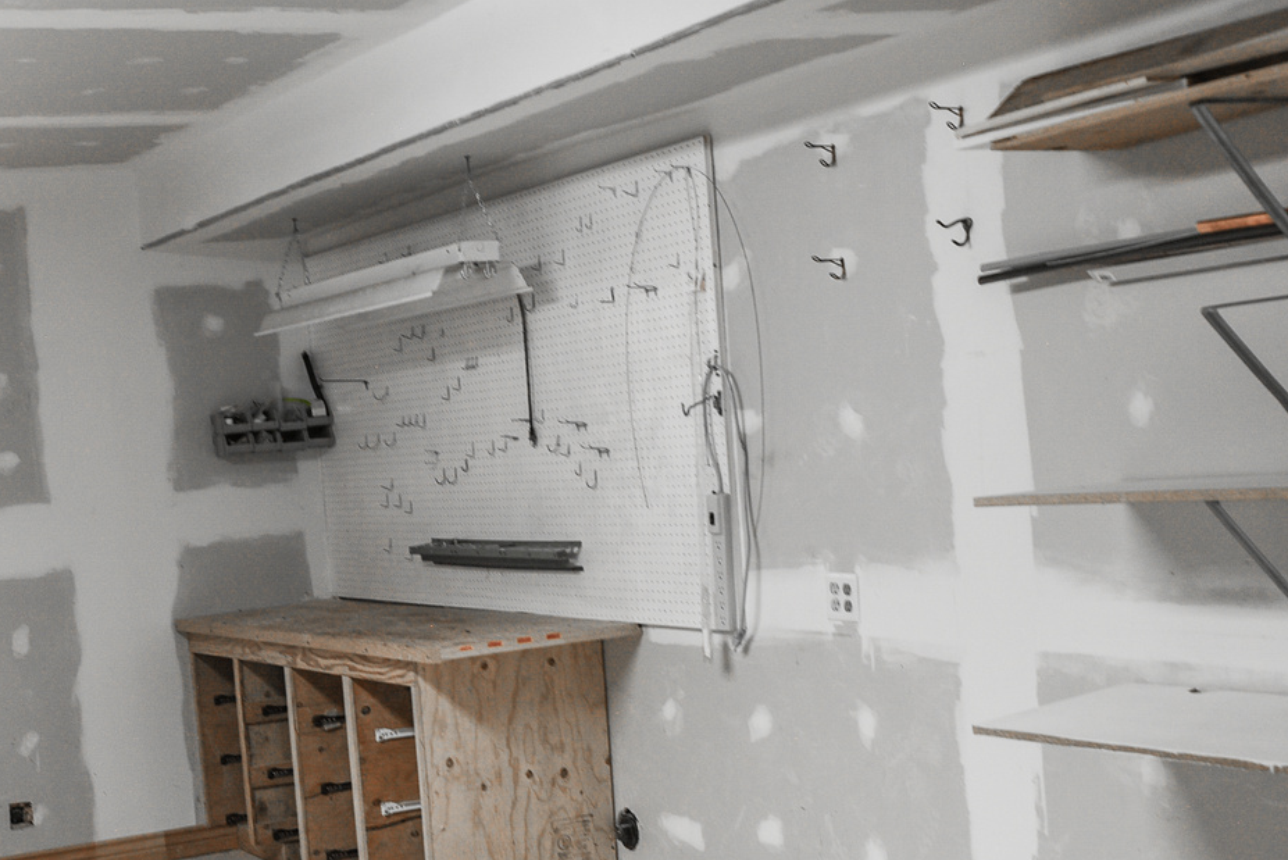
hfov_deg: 36.6
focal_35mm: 53
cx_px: 327
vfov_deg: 25.2
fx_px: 1897
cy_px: 656
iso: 320
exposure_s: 1/30
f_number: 2.8
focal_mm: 24
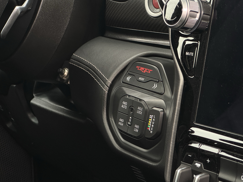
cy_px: 107
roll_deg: +3.3
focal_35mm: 92
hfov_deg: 21.3
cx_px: 145
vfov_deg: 16.1
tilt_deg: -12.3
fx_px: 646
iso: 200
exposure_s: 1/75
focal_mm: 9
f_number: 2.8
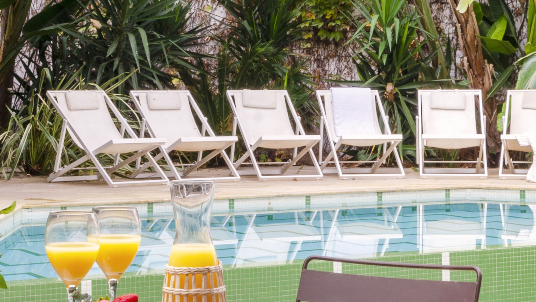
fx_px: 1421
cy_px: 93
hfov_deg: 21.3
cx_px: 230
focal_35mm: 100
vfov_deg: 12.1
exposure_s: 1/1.67
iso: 100
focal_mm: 20
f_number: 18
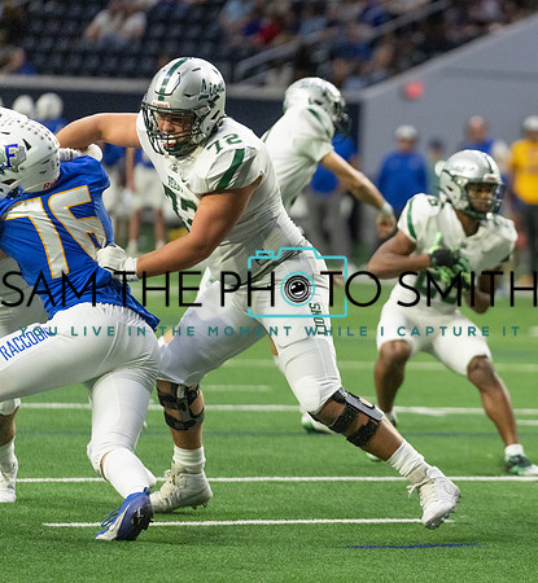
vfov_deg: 6.4
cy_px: 270
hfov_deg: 5.9
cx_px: 471
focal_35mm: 282
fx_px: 5177
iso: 5000
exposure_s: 1/1000
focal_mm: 198
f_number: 2.8
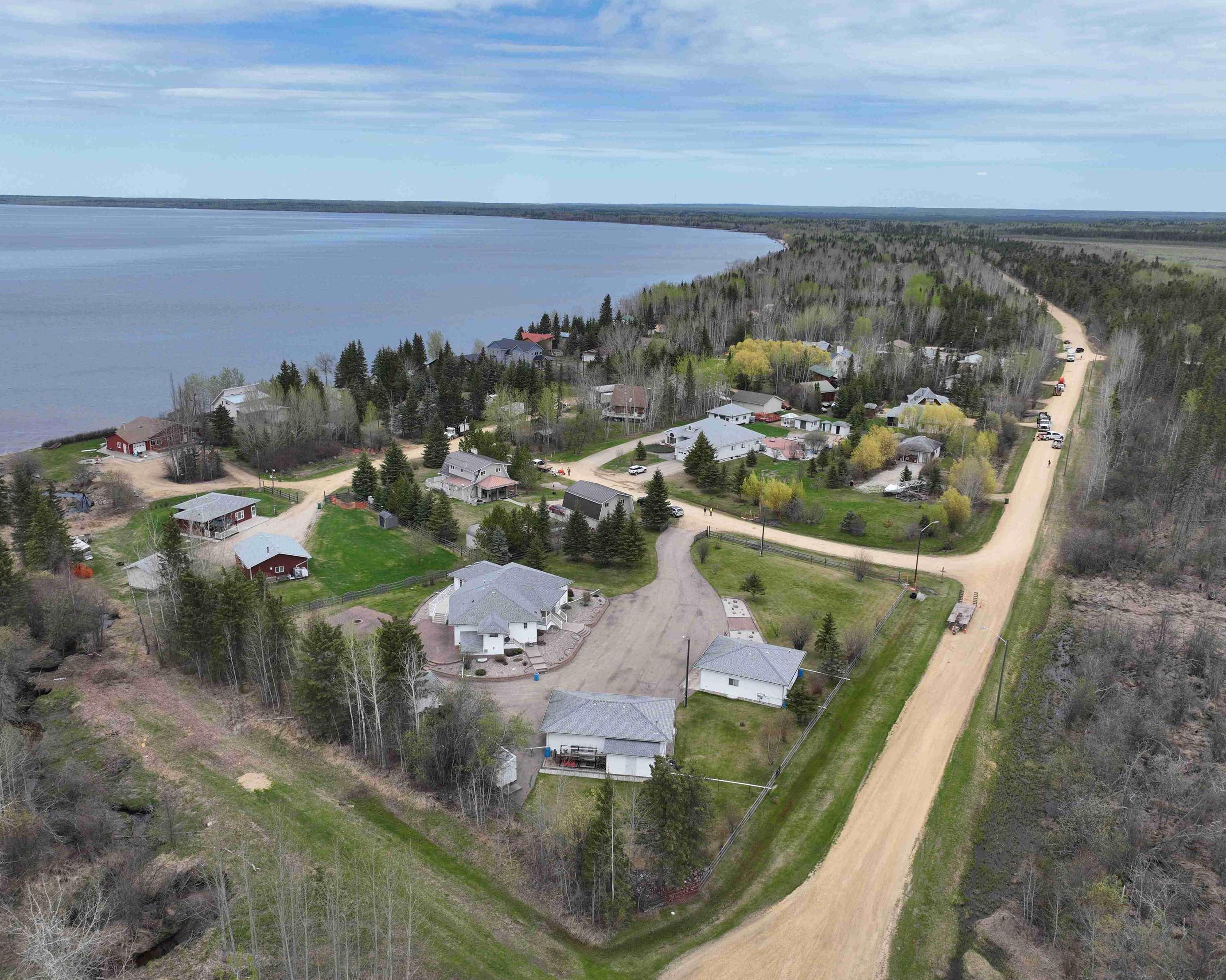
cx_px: 568
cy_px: 506
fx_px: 943
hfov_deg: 66.0
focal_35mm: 26
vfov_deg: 54.9
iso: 120
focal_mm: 12.29
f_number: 2.8
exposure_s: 1/1600
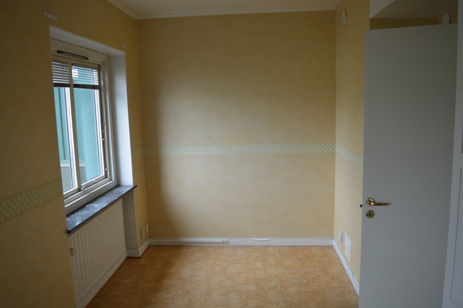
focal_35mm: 27
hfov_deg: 67.4
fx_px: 347
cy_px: 154
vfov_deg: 47.8
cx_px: 232
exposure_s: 1/80
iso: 400
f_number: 4.5
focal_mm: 18
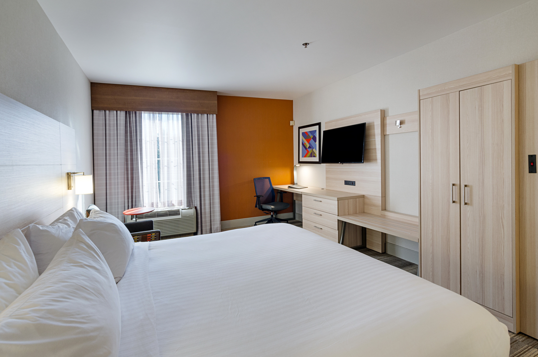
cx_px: 269
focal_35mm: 16
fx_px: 246
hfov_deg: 95.1
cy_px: 178
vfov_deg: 71.8
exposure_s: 1
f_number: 7.1
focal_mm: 11
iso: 320
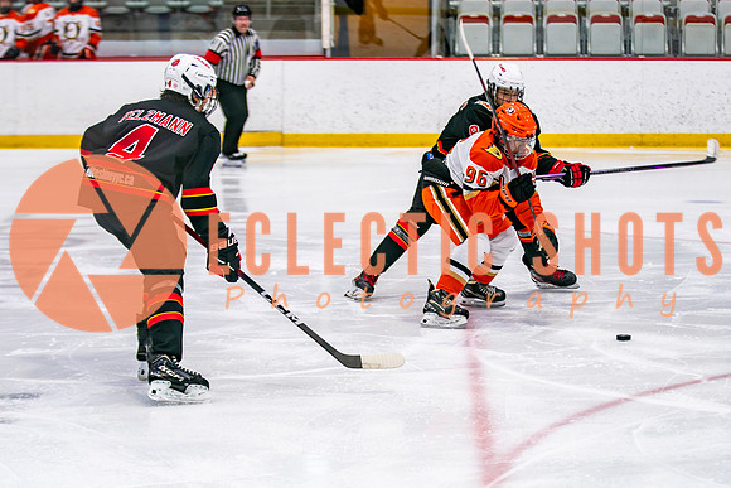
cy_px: 287
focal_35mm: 125
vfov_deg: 11.0
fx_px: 2532
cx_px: 388
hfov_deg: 16.4
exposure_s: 1/640
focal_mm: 88
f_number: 2.8
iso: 640
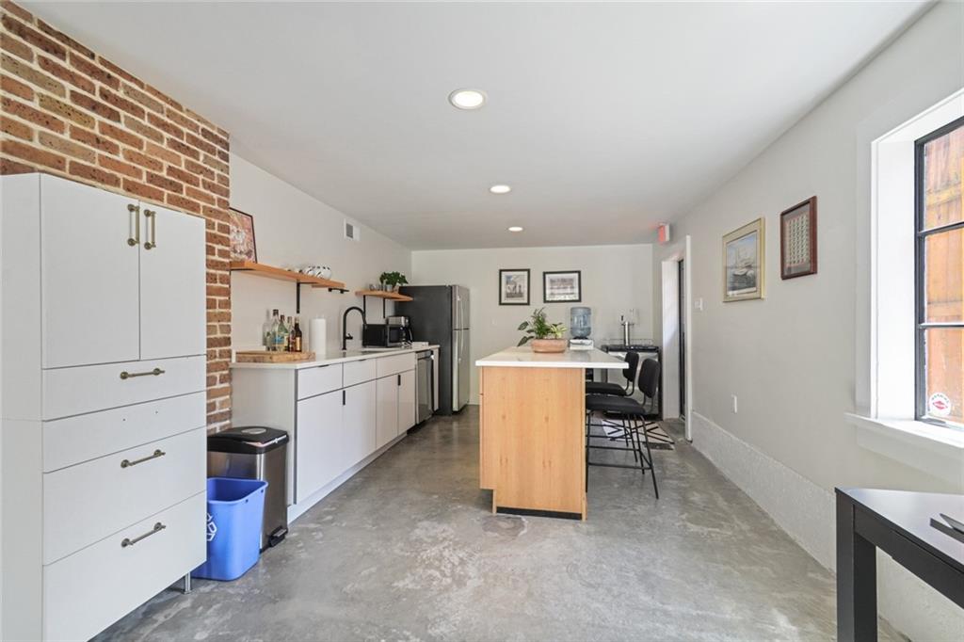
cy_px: 321
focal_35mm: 15
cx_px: 482
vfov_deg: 77.3
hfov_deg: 100.4
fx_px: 402
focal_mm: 10
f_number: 11
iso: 400
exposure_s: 1/8
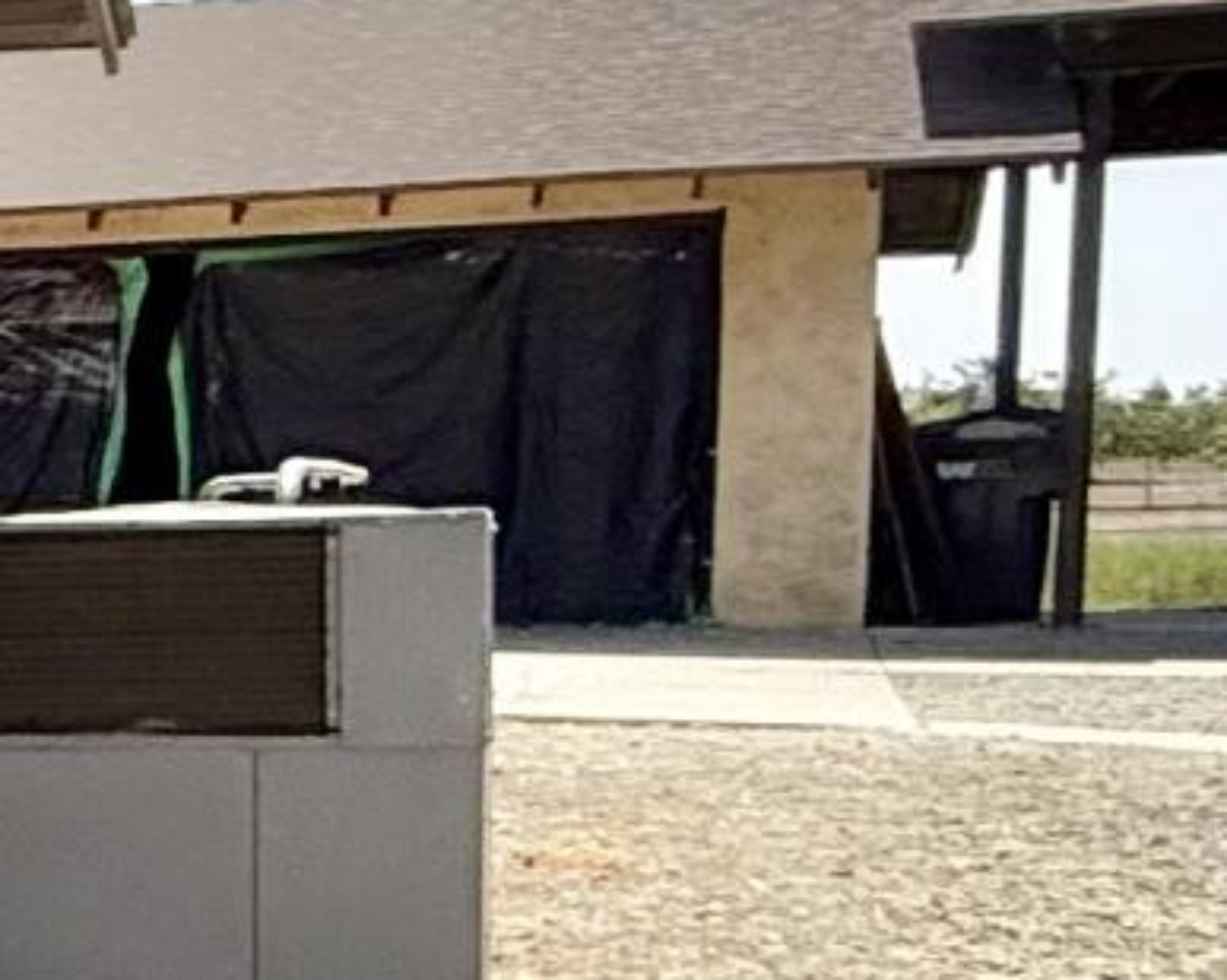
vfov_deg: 14.5
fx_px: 3846
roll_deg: -0.1
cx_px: -2803
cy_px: 733
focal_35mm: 106
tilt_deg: -1.2
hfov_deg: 10.3
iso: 50
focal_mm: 2.22
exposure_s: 1/1656
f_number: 2.2
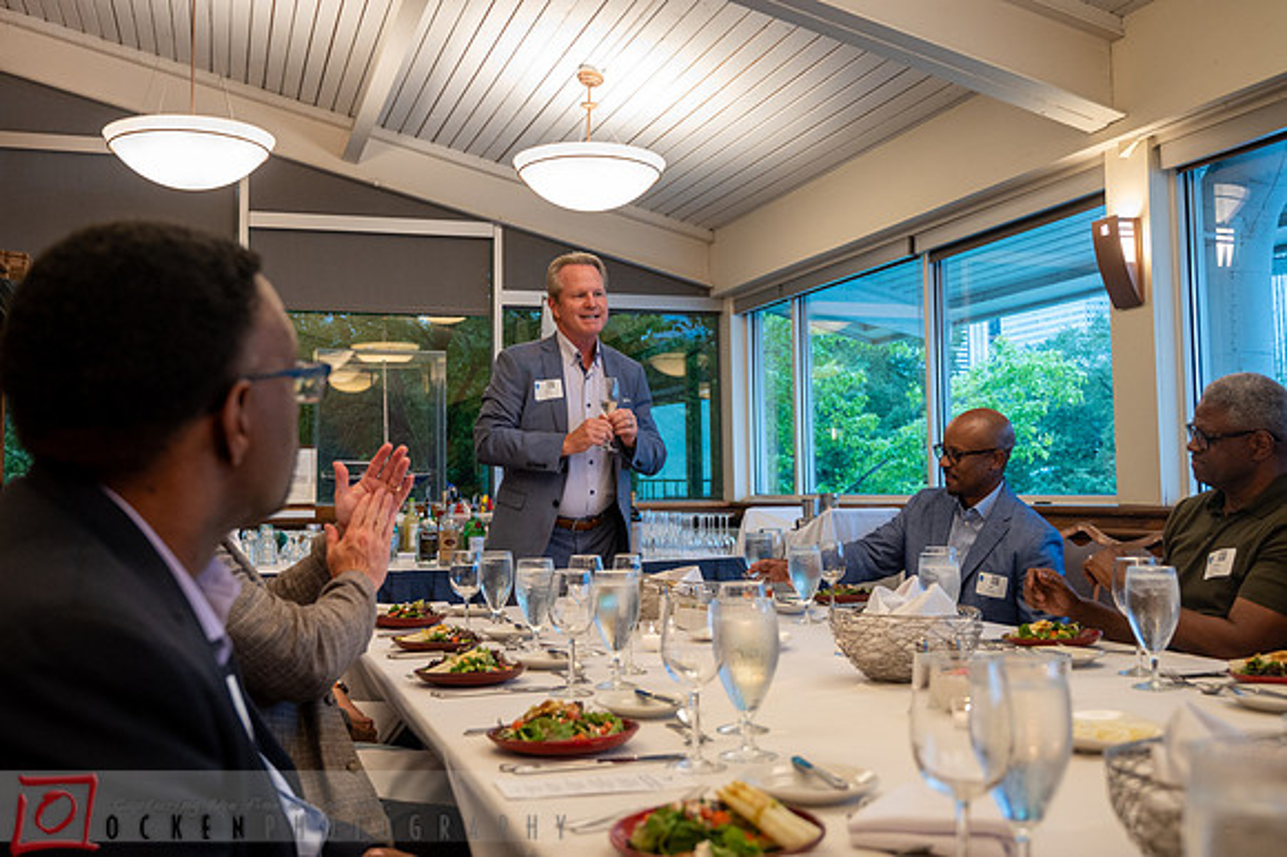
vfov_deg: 36.0
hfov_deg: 52.1
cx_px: 611
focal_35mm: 37
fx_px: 1316
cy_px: 379
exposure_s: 1/125
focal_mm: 33
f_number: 4
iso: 2000
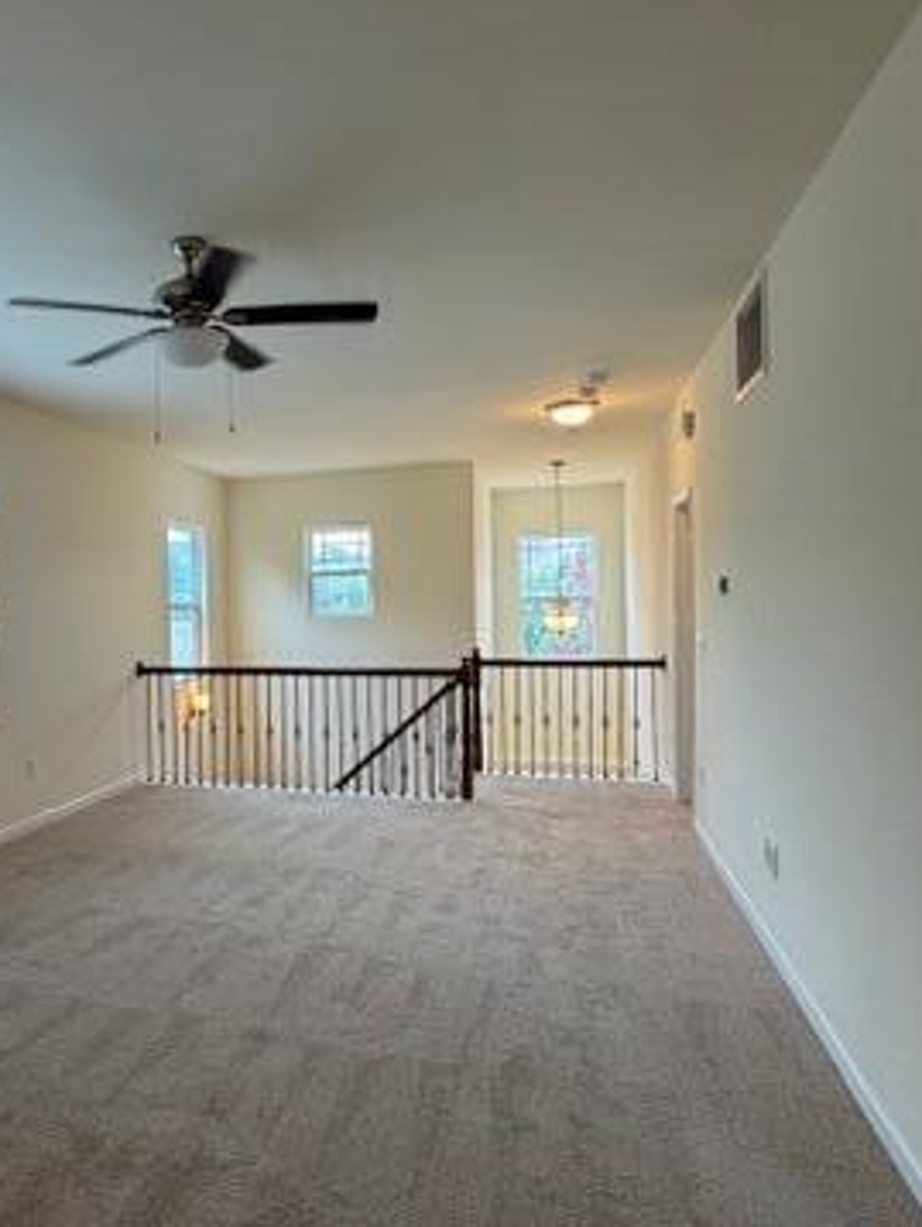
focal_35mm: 25
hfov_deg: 51.9
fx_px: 887
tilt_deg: -0.8
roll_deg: +1.3
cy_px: 624
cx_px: 202
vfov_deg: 69.4
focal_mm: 2.22
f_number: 2.2
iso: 250
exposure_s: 1/120
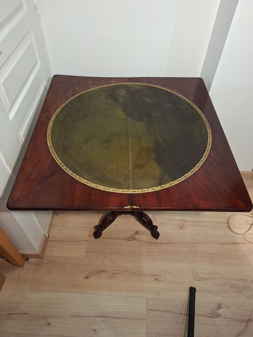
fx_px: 224
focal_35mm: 23
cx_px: 126
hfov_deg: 58.9
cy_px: 168
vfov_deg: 73.9
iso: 160
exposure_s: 1/50
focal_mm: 5.54
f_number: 1.8
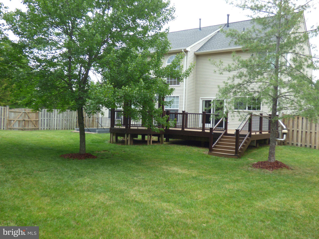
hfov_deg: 55.4
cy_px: 120
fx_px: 304
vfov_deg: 42.9
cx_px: 160
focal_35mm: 33
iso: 100
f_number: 3.4
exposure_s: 1/80
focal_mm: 5.78
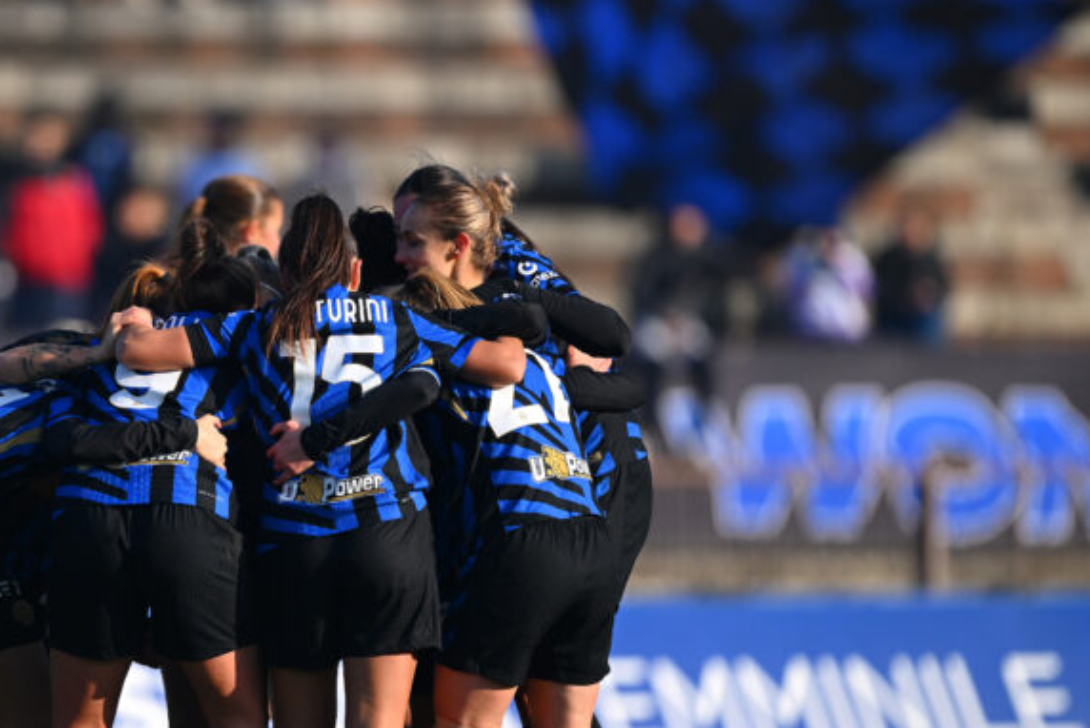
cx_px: 263
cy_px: 384
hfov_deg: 2.9
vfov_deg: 1.9
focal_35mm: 716
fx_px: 21689
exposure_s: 1/3200
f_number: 2.8
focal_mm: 400
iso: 200
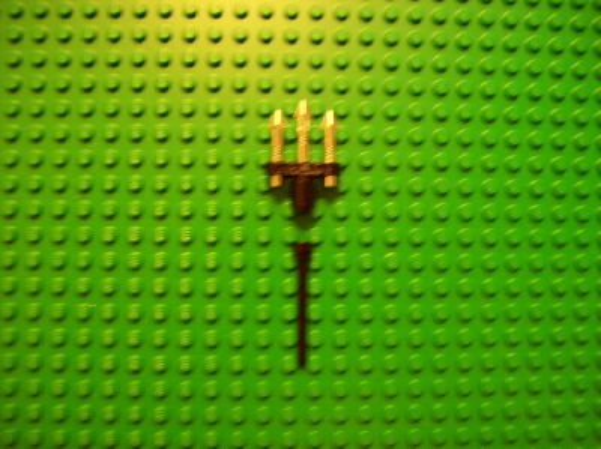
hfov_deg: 51.4
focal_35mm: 36
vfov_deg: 39.6
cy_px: 224
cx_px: 300
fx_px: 624
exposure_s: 1/8
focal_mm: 6
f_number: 2.7
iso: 160
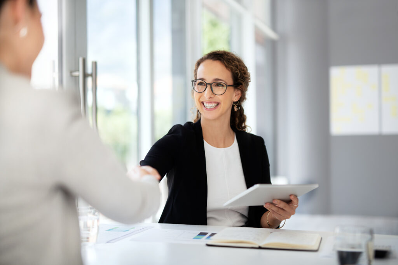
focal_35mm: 50
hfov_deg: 39.6
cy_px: 132
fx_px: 553
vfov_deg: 27.0
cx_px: 199
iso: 200
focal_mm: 50
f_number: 1.6
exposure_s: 1/640
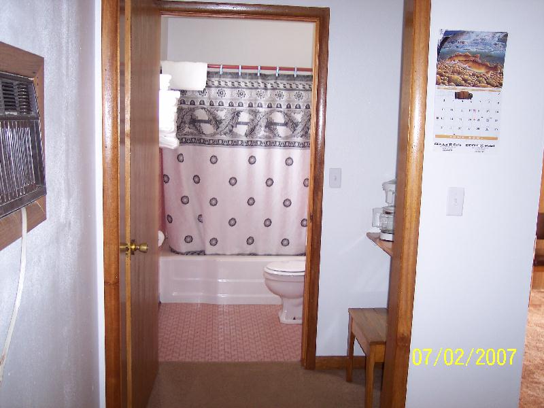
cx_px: 272
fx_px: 597
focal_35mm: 38
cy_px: 204
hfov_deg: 49.0
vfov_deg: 37.7
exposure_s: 1/30
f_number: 2.8
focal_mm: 8
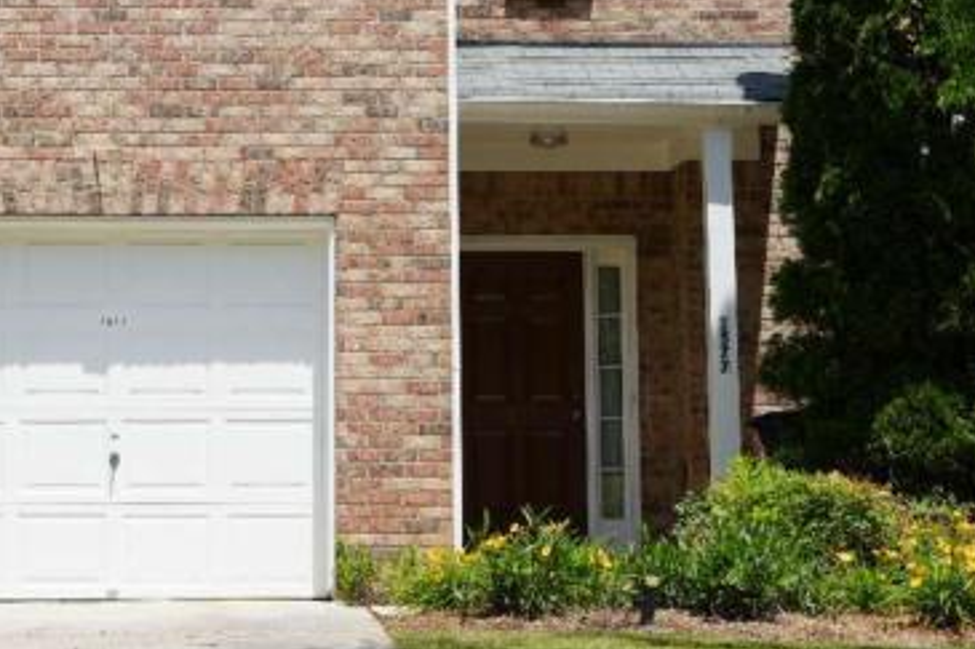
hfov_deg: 17.7
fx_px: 3113
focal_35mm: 115
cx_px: 313
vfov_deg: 11.8
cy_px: 32
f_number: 9
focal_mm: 35
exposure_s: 1/125
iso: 100
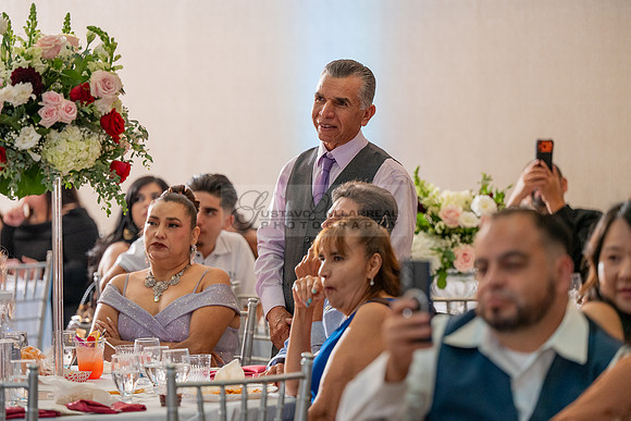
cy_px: 210
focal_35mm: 165
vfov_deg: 8.3
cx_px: 316
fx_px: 2893
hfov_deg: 12.4
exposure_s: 1/200
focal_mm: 165
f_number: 3.2
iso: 1600
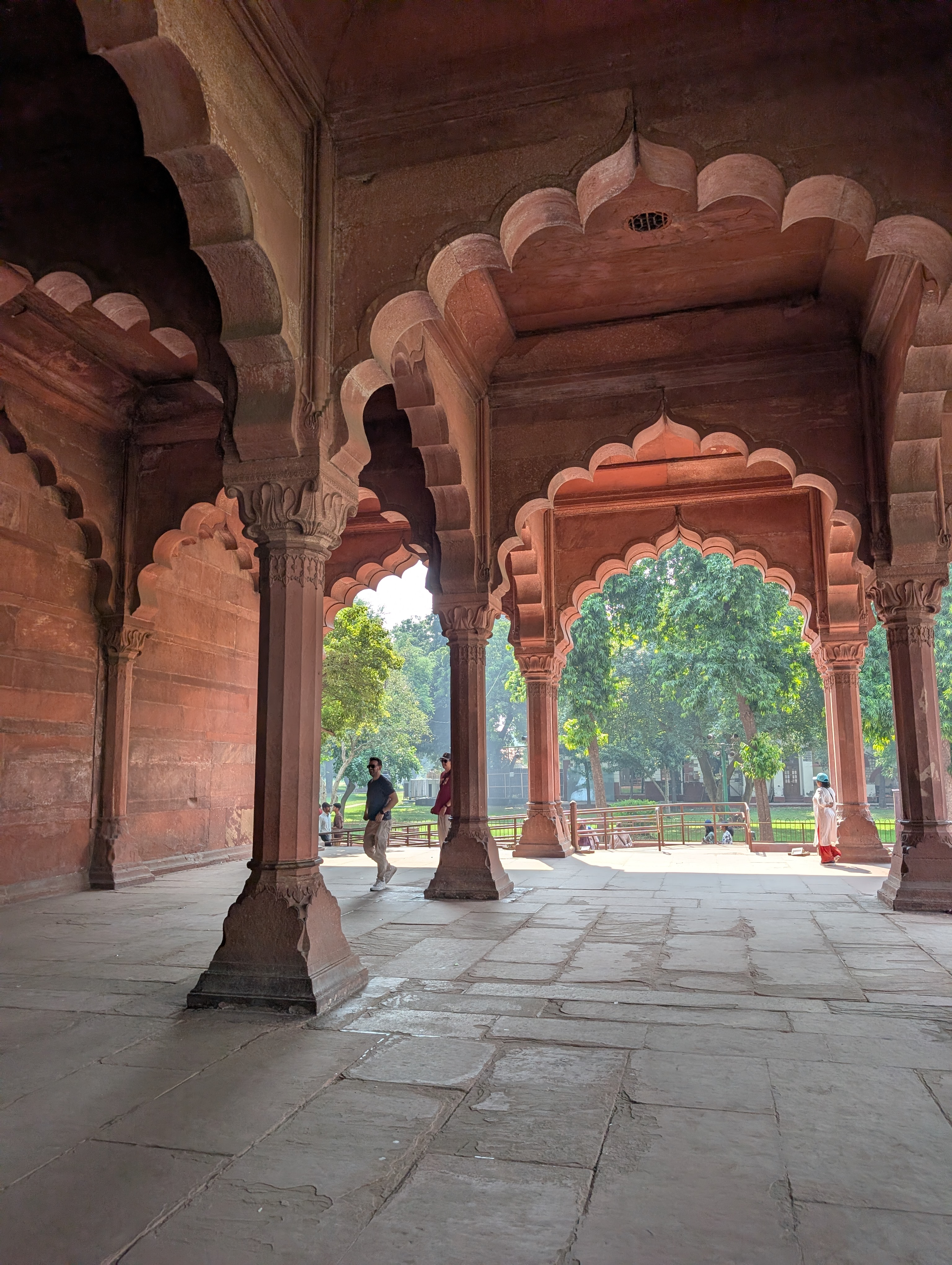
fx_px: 878
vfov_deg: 71.5
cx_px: 476
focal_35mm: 24
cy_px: 632
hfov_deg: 56.9
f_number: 1.68
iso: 22
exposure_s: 1/249
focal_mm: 6.9
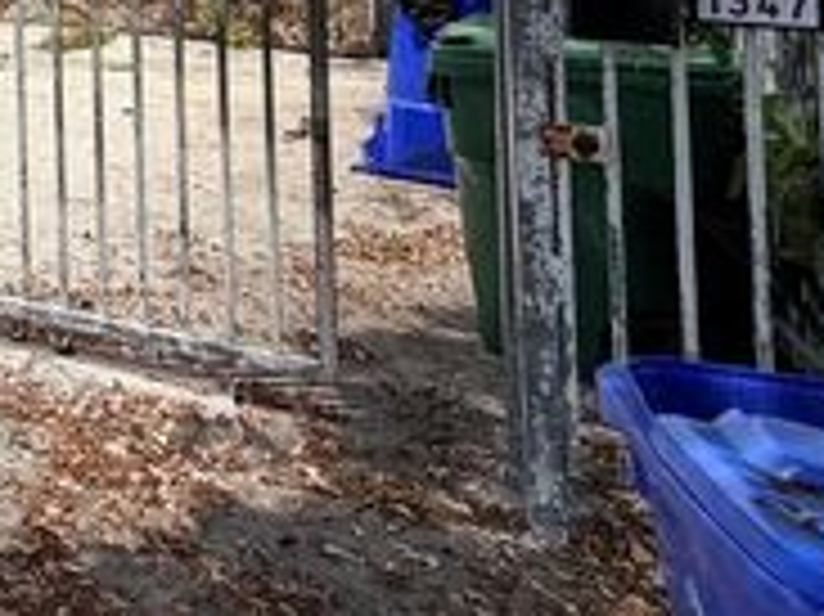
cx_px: -405
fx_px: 1166
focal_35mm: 49
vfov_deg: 24.7
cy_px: -238
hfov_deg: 27.4
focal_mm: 2.22
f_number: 2.2
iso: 25
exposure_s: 1/770
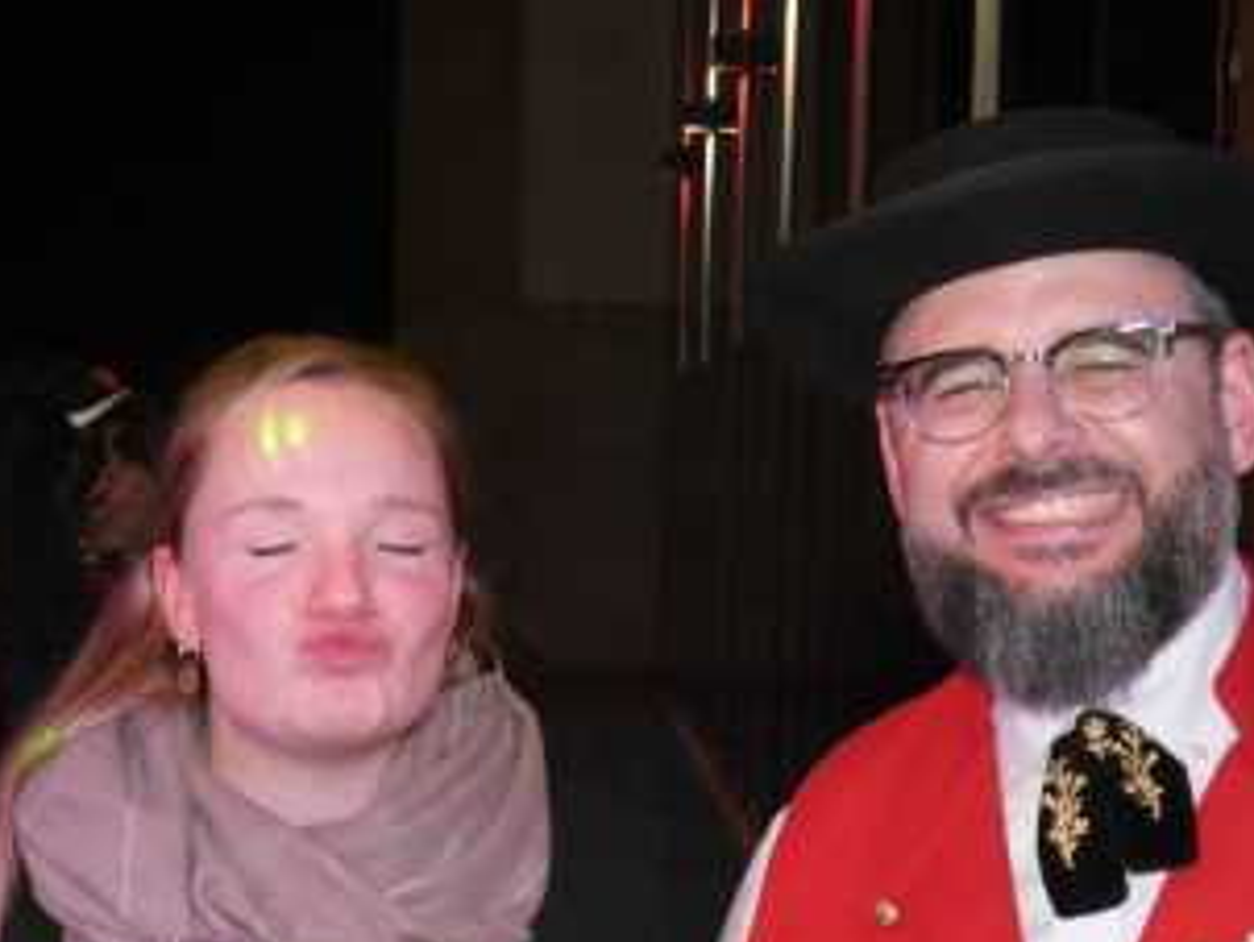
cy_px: 552
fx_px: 3553
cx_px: 644
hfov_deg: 20.0
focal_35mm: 98
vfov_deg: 15.1
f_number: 4.4
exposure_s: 1/8
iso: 800
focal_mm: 13.3
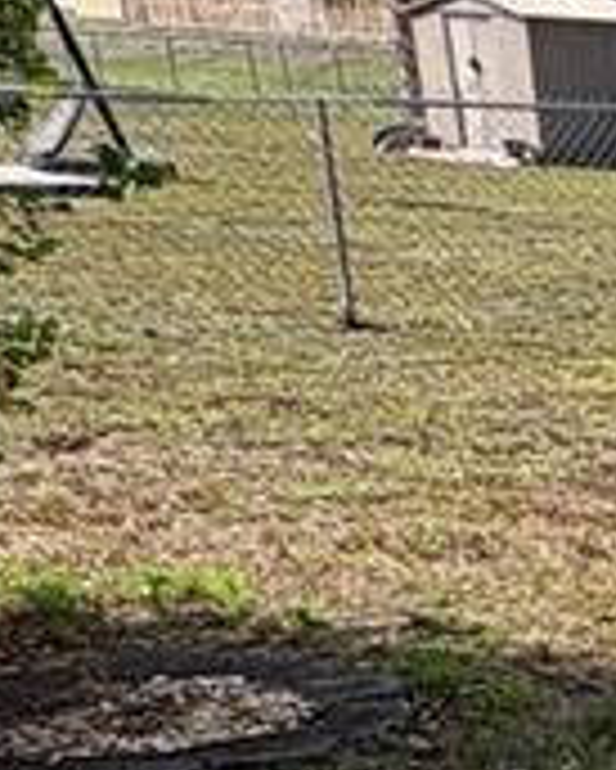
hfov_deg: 12.3
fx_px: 2186
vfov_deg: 18.5
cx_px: 1533
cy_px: 1022
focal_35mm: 96
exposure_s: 1/1477
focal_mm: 2.22
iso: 40
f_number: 2.2
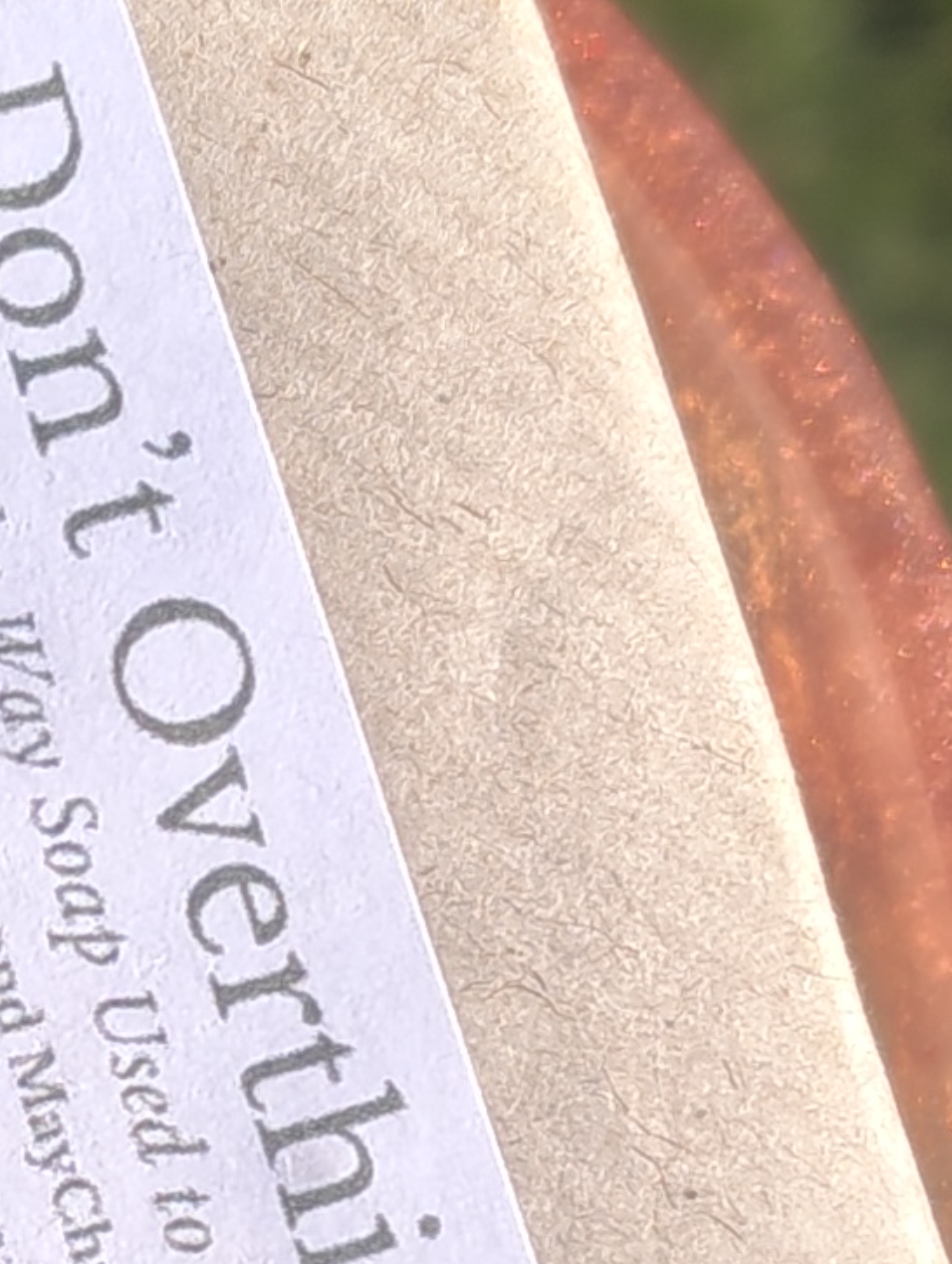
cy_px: 1032
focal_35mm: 135
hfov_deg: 10.8
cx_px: -213
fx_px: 4937
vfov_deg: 14.5
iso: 50
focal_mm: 5.56
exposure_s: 1/783
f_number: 1.88
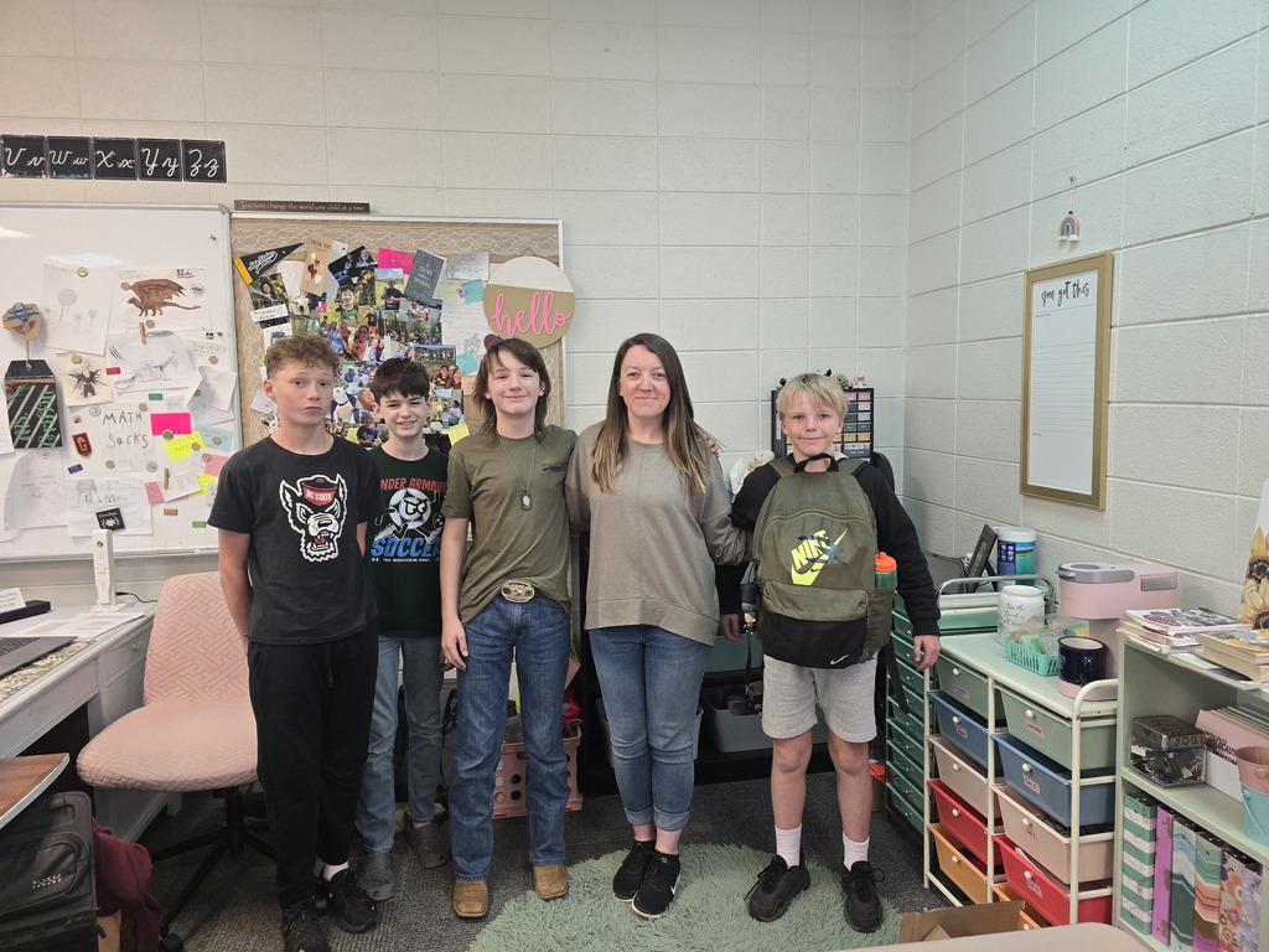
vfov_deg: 58.9
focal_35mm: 23
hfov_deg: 73.9
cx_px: 634
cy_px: 476
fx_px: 843
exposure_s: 1/120
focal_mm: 6.3
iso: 500
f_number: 1.7
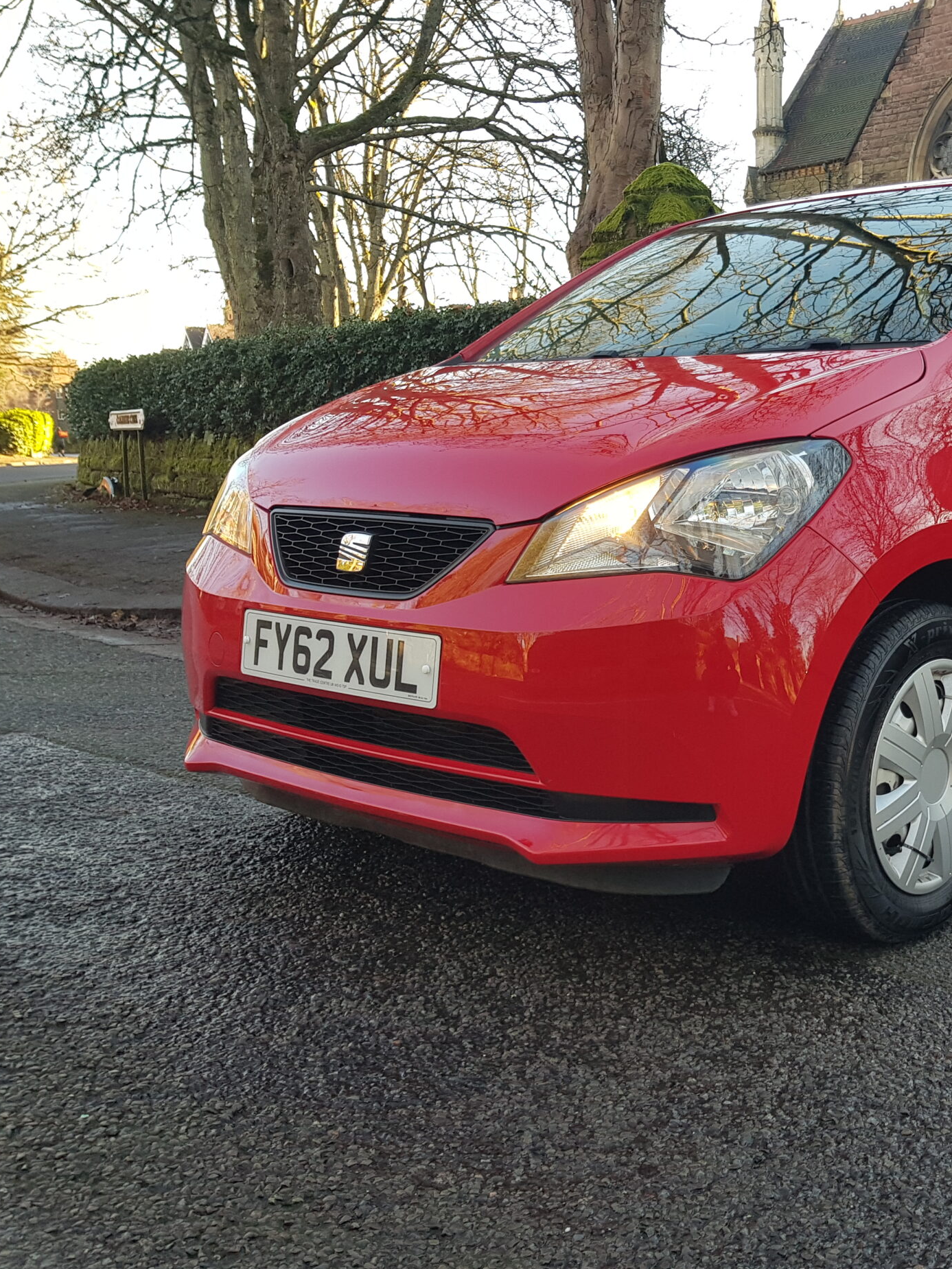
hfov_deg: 37.4
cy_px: 629
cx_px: 836
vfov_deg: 51.4
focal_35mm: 36
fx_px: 1320
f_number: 1.7
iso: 40
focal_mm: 4.2
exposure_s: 1/147
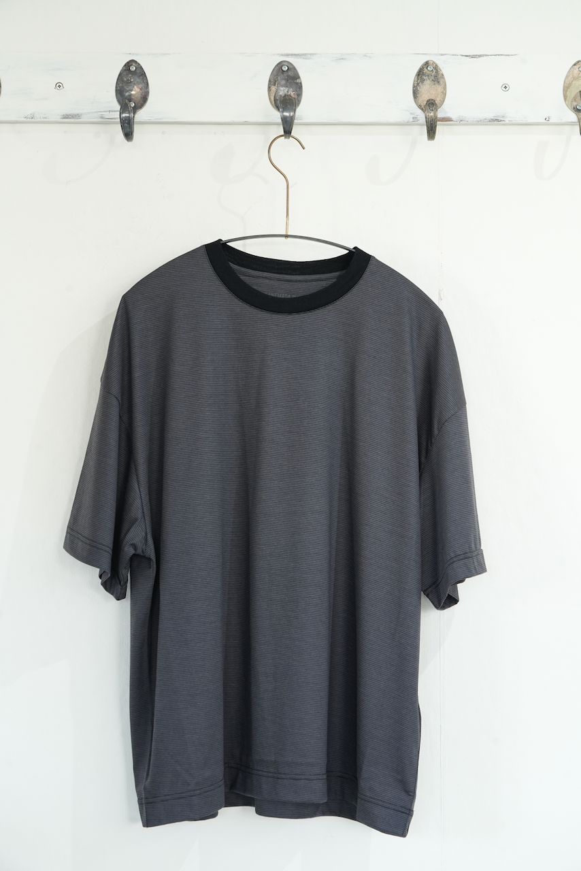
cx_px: 290
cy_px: 436
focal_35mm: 77
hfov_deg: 17.7
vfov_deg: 26.3
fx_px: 1863
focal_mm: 77
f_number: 10
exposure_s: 1/30
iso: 1600
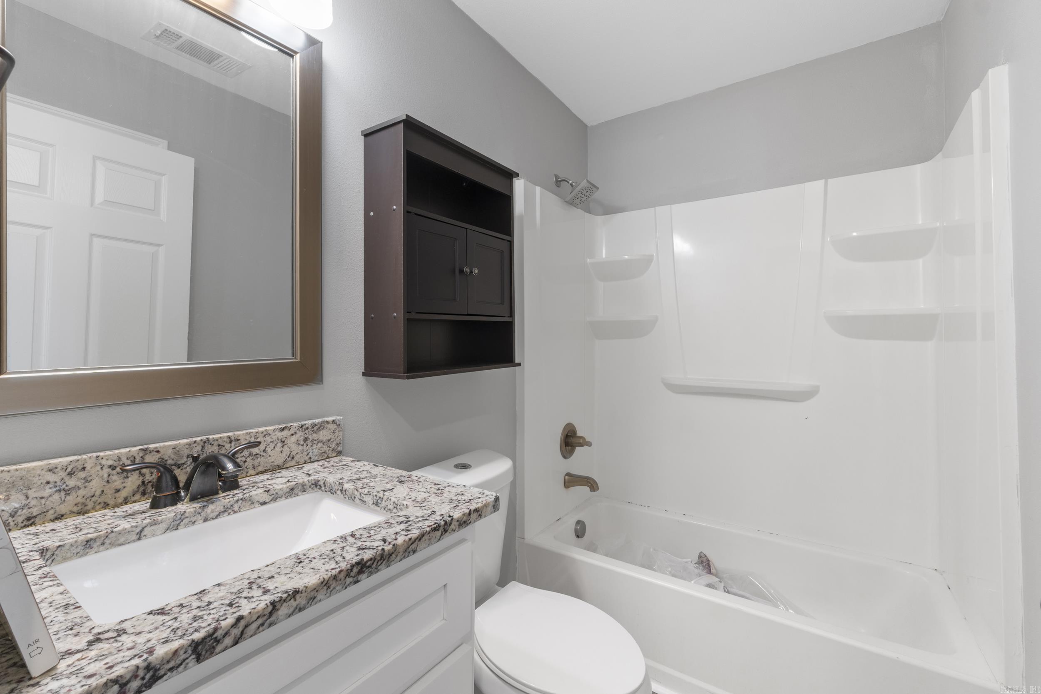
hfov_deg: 100.4
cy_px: 347
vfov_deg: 77.3
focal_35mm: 15
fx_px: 434
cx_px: 520
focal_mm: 10
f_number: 9
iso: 200
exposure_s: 1
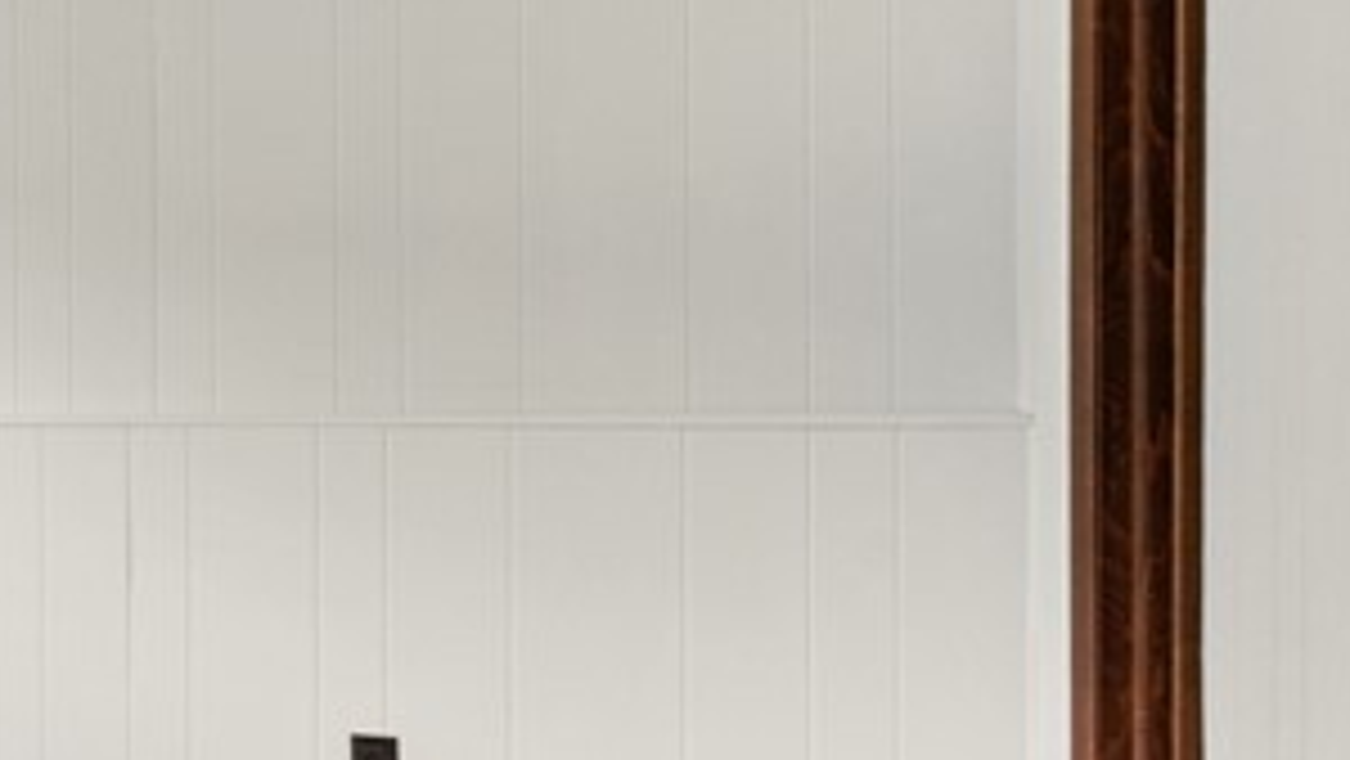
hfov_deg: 22.4
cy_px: 456
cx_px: -1076
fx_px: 1898
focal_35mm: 53
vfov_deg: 22.6
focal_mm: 14
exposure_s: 1/6
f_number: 9
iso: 250
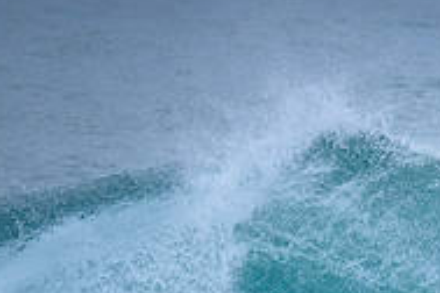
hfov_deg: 0.8
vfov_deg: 0.6
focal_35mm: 2449
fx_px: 29930
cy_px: 376
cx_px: 589
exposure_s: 1/2000
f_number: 6.3
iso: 1600
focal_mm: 800
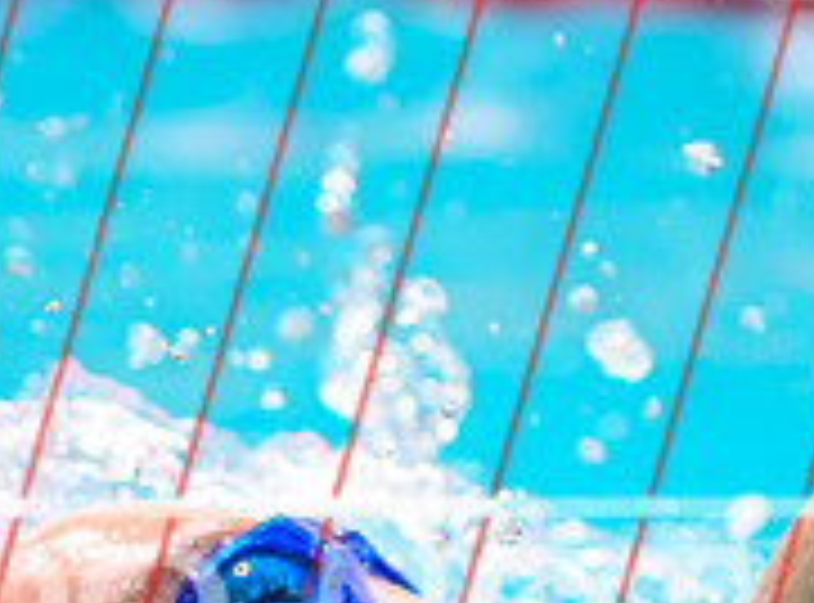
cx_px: 324
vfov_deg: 1.2
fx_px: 29913
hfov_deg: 1.6
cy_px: 810
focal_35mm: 1278
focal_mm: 300
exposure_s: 1/800
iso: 2000
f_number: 2.8
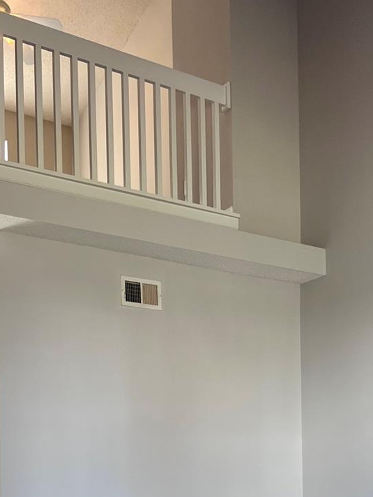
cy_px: 484
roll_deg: +0.6
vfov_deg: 32.0
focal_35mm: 56
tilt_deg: +2.1
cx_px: 265
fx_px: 804
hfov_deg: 25.9
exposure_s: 1/120
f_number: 1.5
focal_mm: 5.7
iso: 125
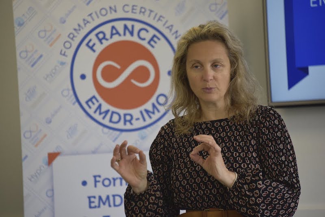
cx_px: 162
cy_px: 108
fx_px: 2709
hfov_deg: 6.9
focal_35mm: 300
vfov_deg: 4.6
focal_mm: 300
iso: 900
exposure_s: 1/125
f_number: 5.6
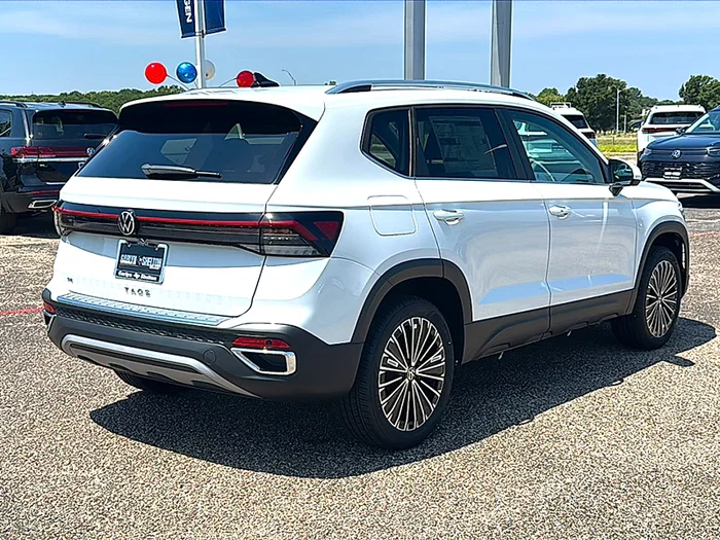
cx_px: 360
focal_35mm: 38
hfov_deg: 49.0
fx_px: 790
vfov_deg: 37.7
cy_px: 270
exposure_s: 1/6289
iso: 80
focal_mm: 6.86
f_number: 1.78
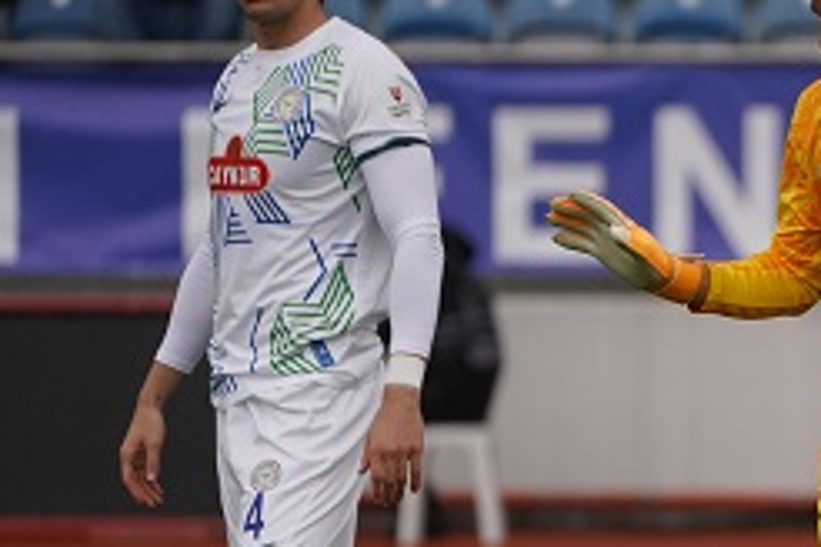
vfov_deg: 1.5
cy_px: 454
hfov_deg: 2.3
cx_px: 998
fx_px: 20432
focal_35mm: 896
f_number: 5.6
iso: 2000
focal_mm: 367
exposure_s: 1/2000
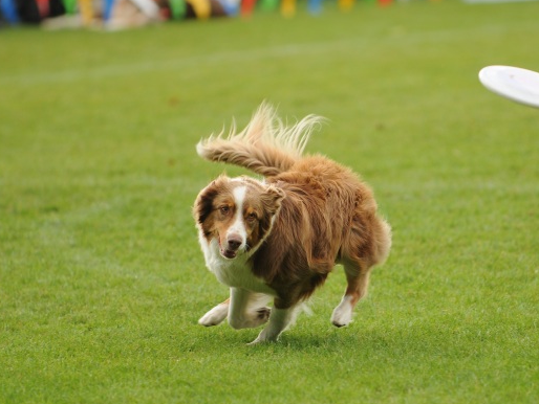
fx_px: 6979
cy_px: 195
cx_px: 324
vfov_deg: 3.3
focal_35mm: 448
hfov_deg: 4.4
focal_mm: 200
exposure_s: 1/800
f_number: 3.2
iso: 200
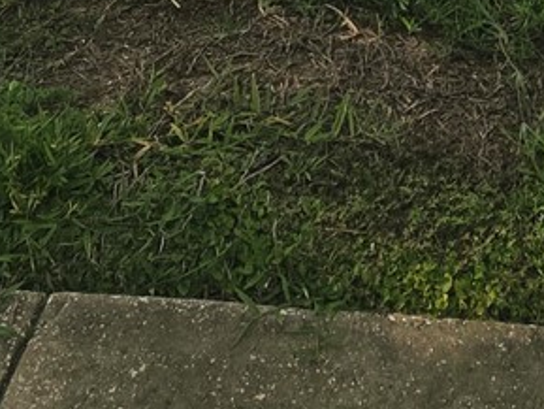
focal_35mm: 72
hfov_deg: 26.5
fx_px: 1132
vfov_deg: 12.8
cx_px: 442
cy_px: -688
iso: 50
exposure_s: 1/3436
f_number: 2.2
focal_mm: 2.2
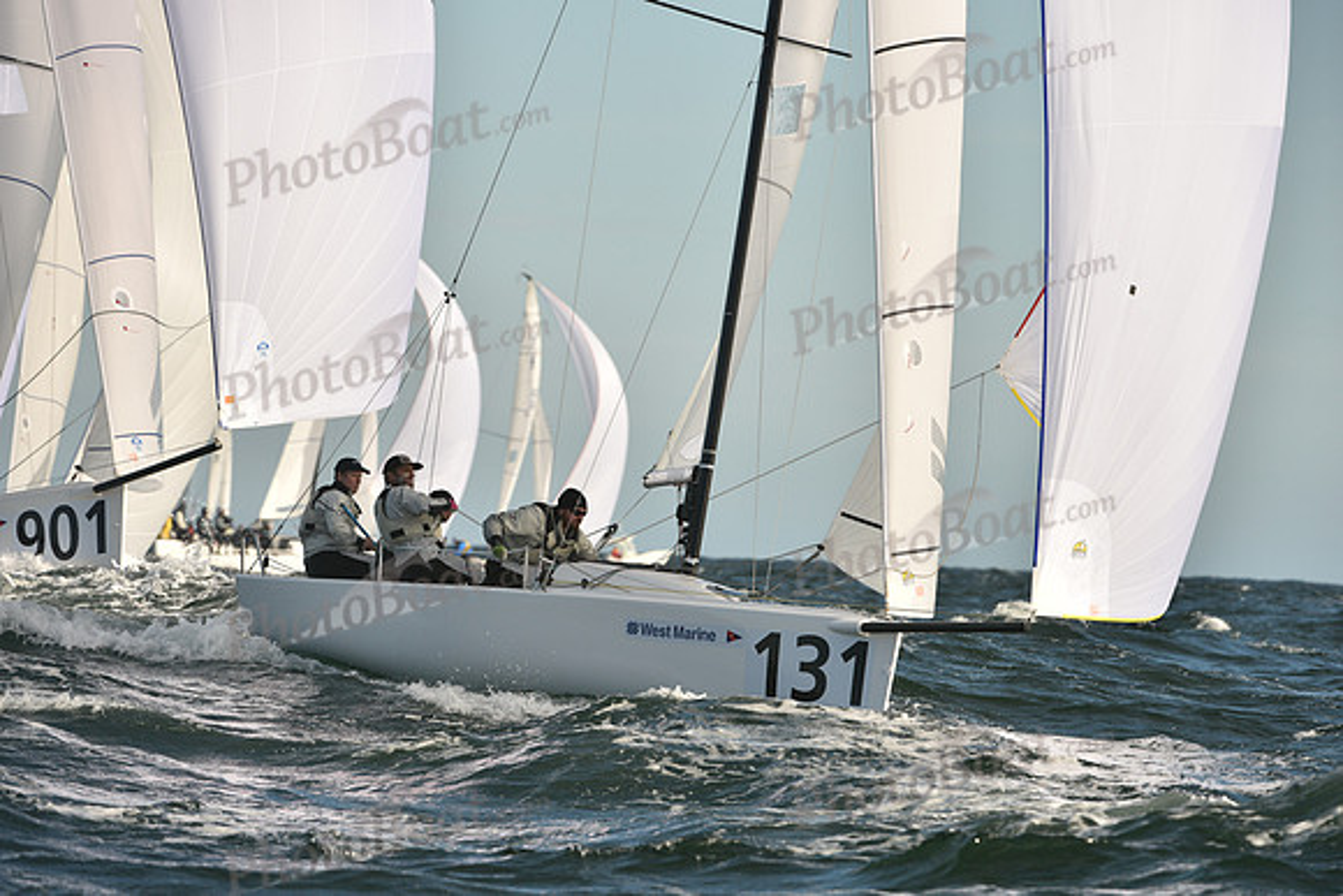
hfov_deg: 6.2
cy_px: 448
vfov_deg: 4.2
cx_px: 672
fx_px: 12313
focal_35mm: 330
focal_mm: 330
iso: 320
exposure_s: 1/1250
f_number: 7.1
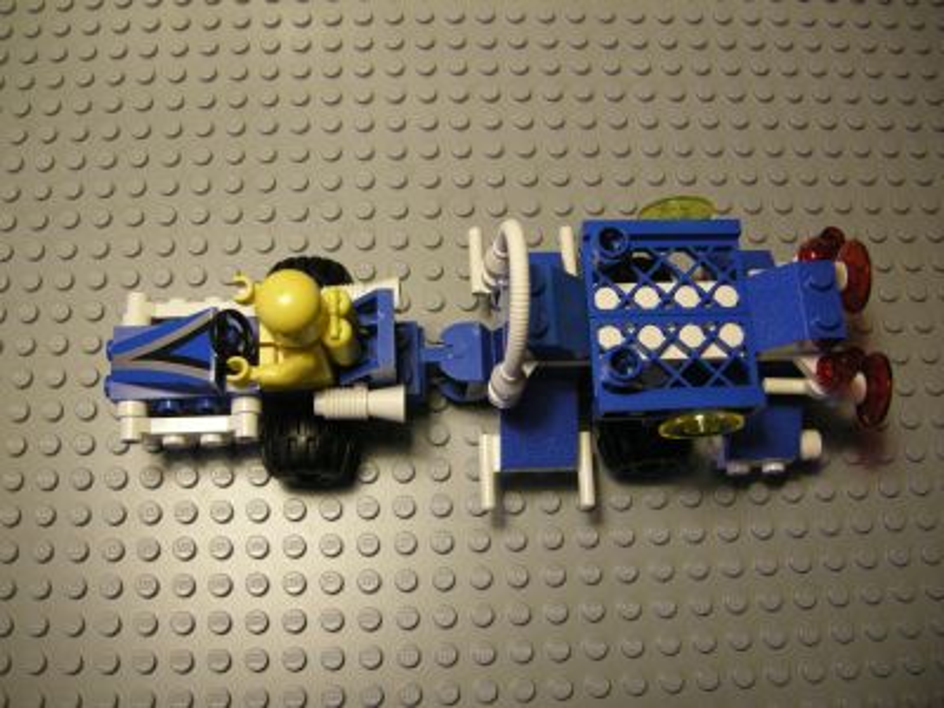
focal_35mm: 36
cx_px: 472
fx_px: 982
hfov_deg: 51.4
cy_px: 354
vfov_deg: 39.7
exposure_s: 1/63.8
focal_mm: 7.5
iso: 323
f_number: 2.7
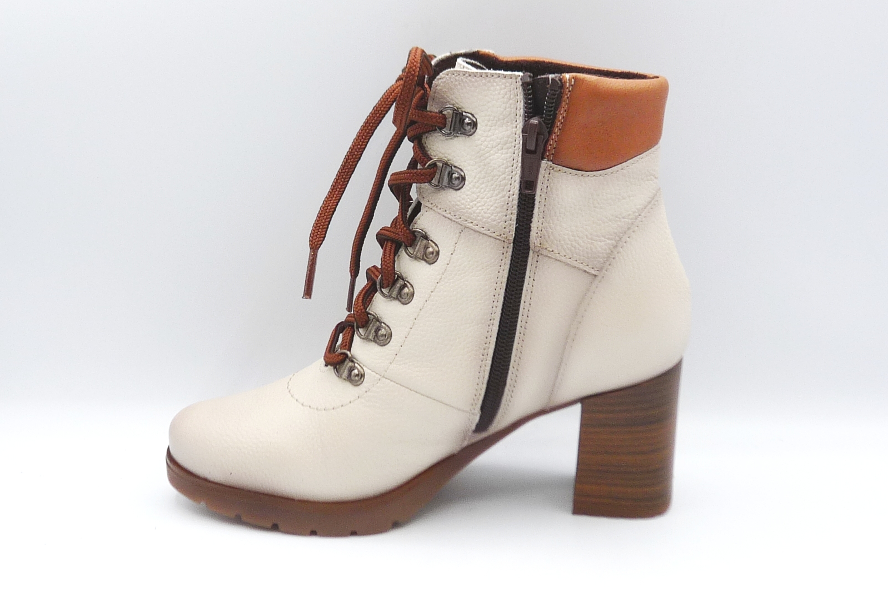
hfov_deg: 39.6
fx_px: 1233
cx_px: 444
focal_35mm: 50
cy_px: 273
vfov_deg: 27.0
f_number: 4
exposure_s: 1/160
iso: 100
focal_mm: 4.8
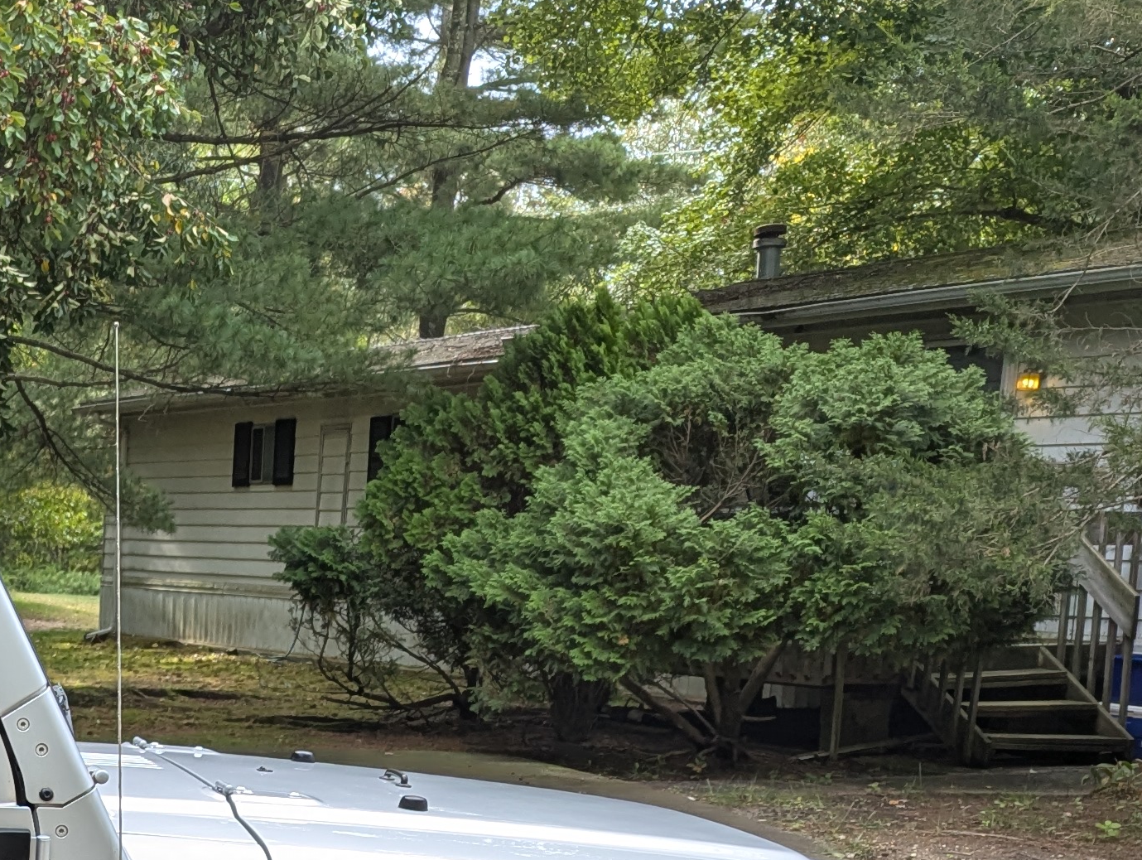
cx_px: -256
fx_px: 2345
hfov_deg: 24.6
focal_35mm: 71
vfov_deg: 20.0
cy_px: 891
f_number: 1.85
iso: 43
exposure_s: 1/401
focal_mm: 6.81
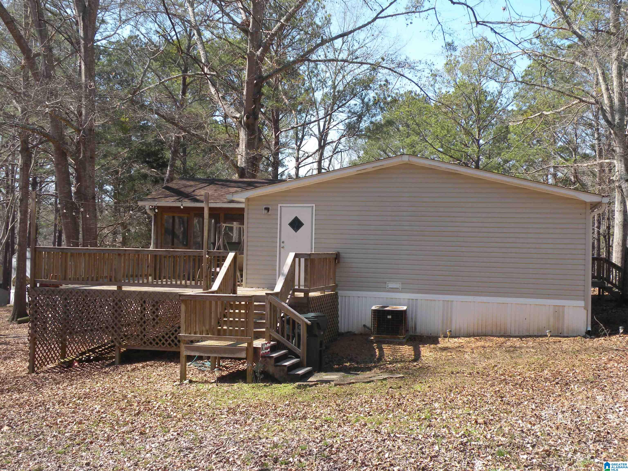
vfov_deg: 34.3
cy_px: 236
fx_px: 762
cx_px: 314
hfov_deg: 44.8
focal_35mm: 42
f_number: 5
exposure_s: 1/137
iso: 64
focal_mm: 7.4
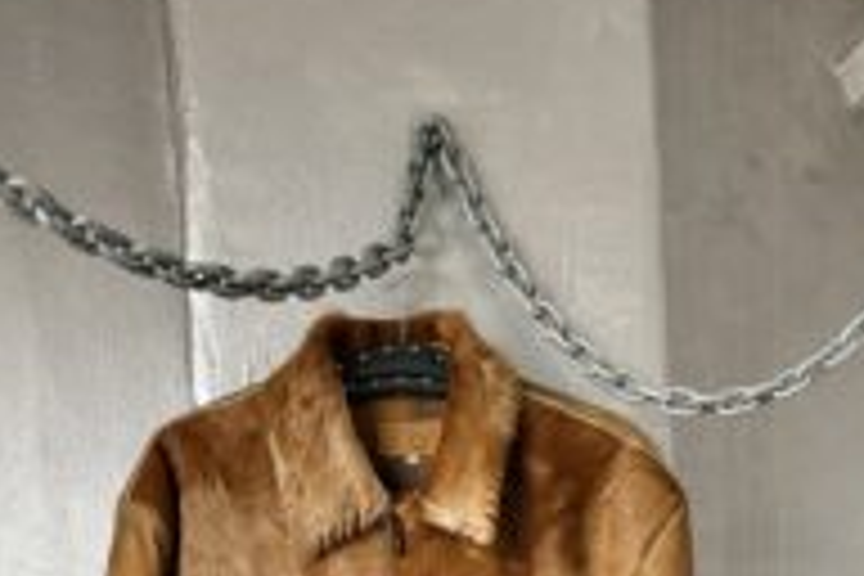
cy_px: 727
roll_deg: -0.5
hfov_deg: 42.6
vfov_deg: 25.6
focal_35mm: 46
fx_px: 1104
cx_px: 362
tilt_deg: -0.2
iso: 800
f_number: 1.78
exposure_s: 1/55
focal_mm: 6.76
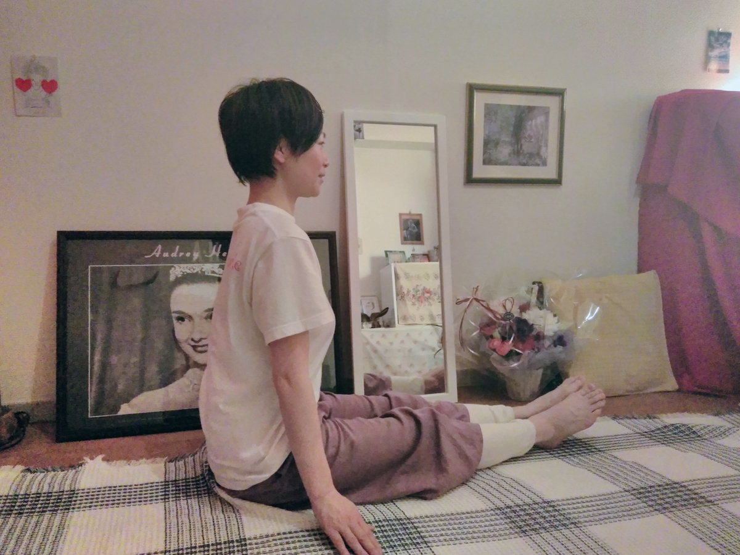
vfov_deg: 53.1
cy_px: 278
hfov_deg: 67.3
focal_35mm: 26
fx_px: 556
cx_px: 370
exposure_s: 1/20
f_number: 2.2
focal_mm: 3.46
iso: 900
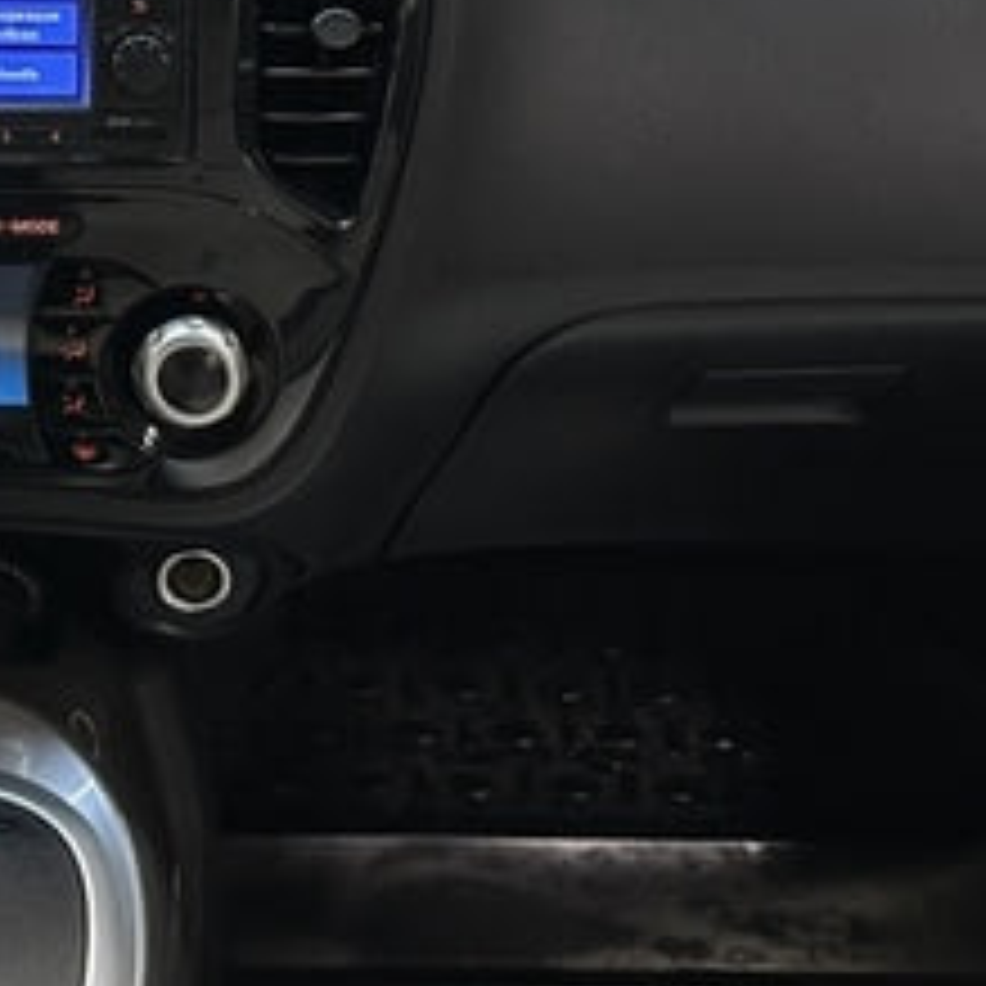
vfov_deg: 19.0
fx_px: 2804
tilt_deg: -19.1
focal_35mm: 87
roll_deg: +0.2
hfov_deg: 19.0
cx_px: -149
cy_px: -137
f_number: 1.78
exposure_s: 1/50
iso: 160
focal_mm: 6.86
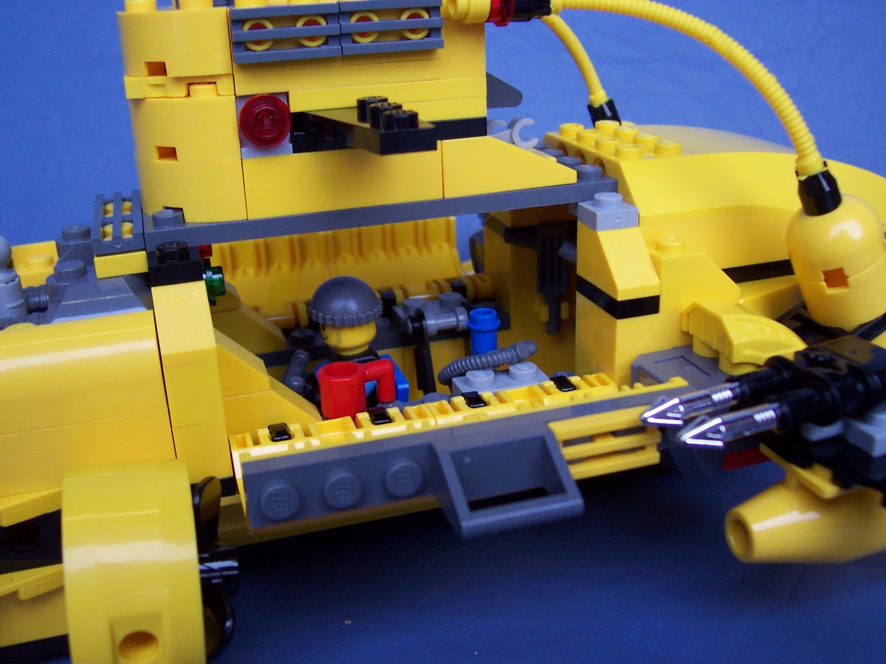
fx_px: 947
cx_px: 443
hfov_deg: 50.1
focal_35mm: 37
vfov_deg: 38.7
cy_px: 332
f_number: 2.8
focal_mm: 5.6
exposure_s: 1/45
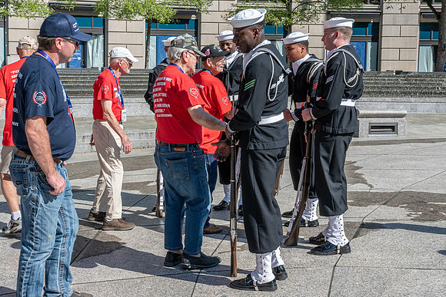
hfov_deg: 39.2
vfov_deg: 26.7
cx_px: 204
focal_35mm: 51
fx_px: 626
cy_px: 124
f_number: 14
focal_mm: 40
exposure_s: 1/200
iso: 250
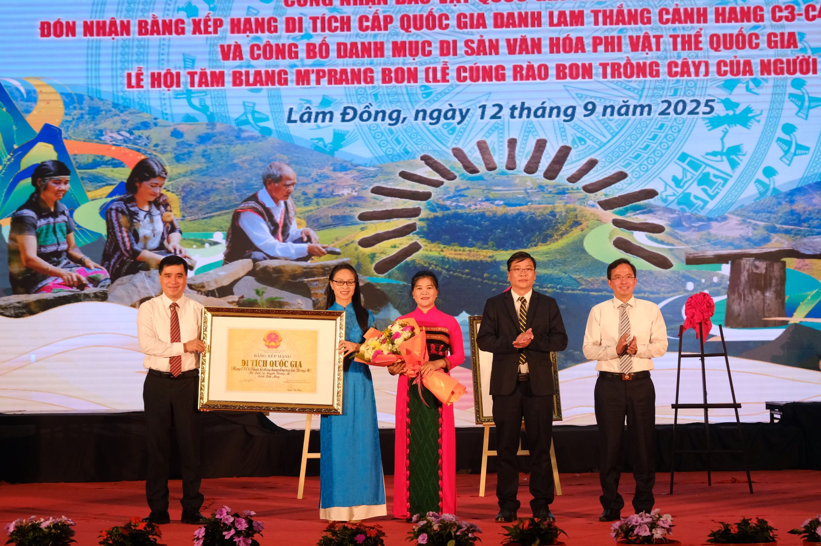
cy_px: 273
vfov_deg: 17.9
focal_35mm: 76
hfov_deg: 26.7
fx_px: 1732
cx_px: 410
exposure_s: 1/250
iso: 2000
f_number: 5
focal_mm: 50.5
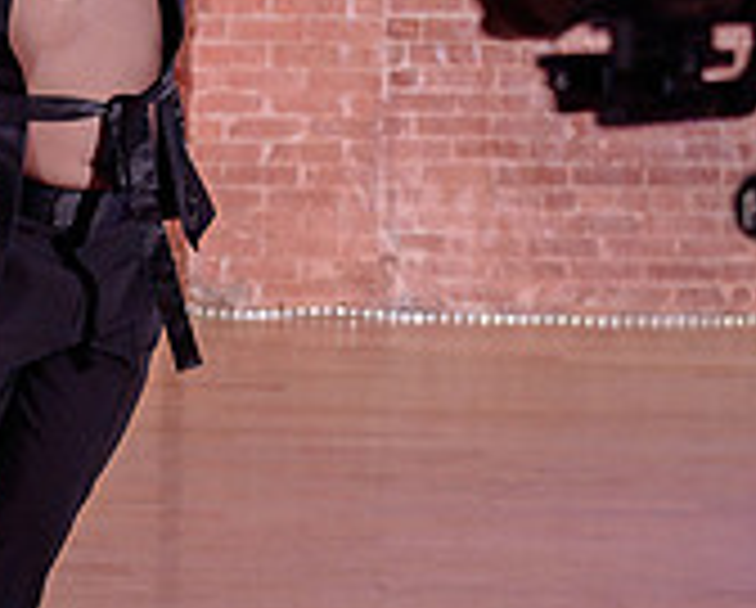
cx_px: -195
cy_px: 261
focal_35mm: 133
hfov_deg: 14.0
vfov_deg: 11.6
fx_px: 2981
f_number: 2.8
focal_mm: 35
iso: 1600
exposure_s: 1/320
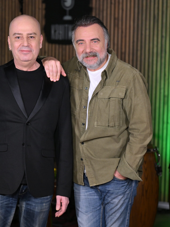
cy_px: 114
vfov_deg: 17.0
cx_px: 58
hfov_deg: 12.8
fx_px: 760
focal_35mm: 116
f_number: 2.8
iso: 2000
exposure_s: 1/200
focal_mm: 80
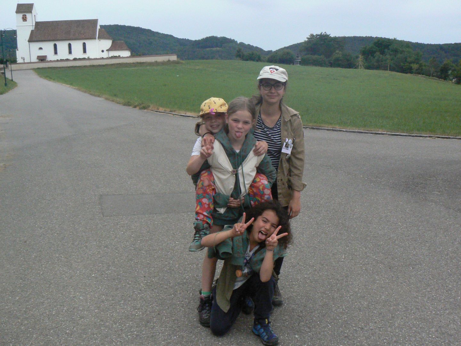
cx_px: 230
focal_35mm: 36
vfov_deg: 39.7
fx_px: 479
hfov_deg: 51.4
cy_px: 173
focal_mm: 6
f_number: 8
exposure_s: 1/800
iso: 400
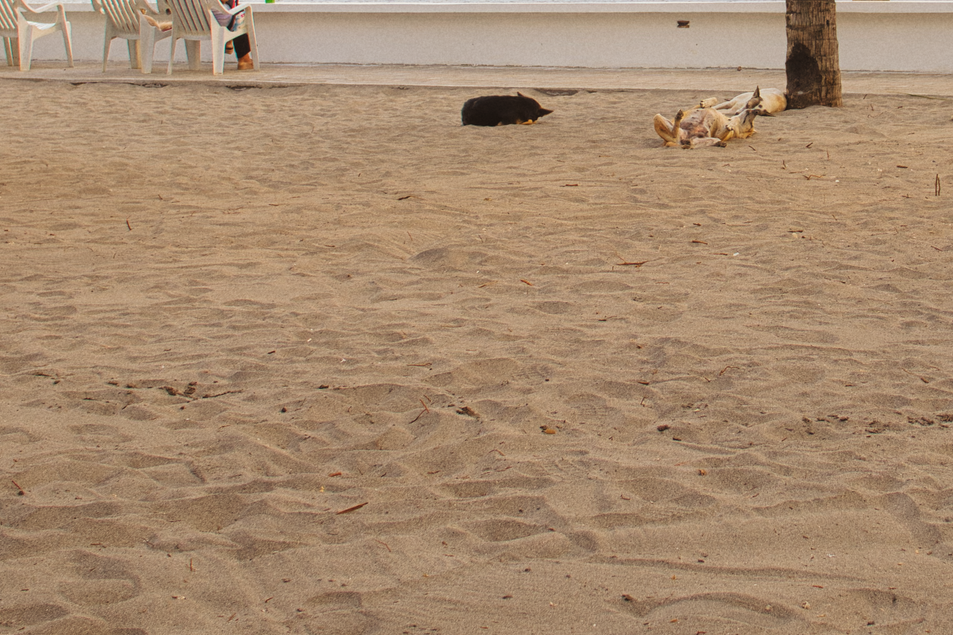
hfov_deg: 21.2
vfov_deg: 14.2
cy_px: -3
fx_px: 2515
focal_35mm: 95
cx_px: 743
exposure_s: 1/60
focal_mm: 24
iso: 200
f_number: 5.6
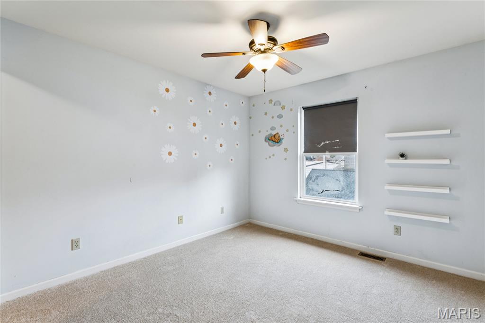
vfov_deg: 71.7
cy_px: 162
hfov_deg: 94.7
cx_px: 242
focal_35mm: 17
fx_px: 224
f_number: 13
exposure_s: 1/2
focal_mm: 16.6
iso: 200
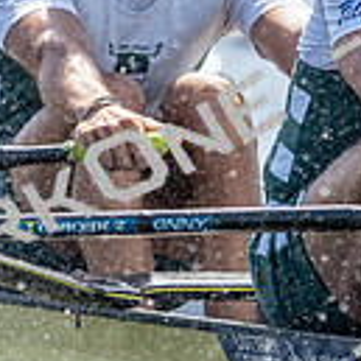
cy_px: 63
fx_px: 15350
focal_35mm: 1301
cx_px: 204
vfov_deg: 1.3
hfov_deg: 1.3
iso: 400
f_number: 6.3
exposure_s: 1/2000
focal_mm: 341
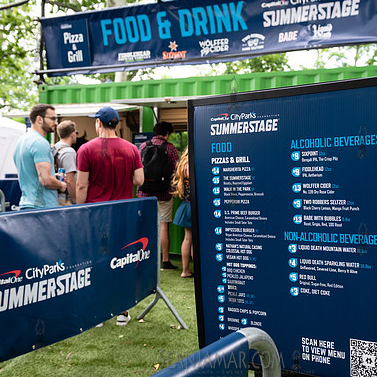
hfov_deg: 39.8
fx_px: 518
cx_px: 233
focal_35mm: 42
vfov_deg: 40.0
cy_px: 190
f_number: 4
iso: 640
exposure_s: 1/100
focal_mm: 32
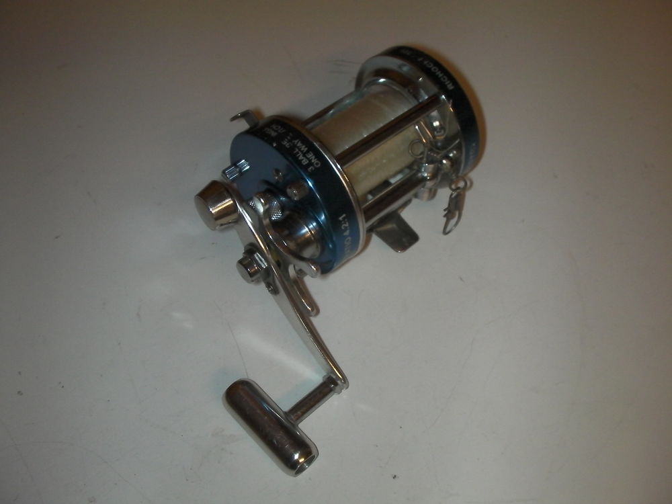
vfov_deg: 37.7
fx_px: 738
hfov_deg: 49.0
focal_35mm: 38
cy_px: 252
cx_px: 336
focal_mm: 6.3
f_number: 5.6
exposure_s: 1/30
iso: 200
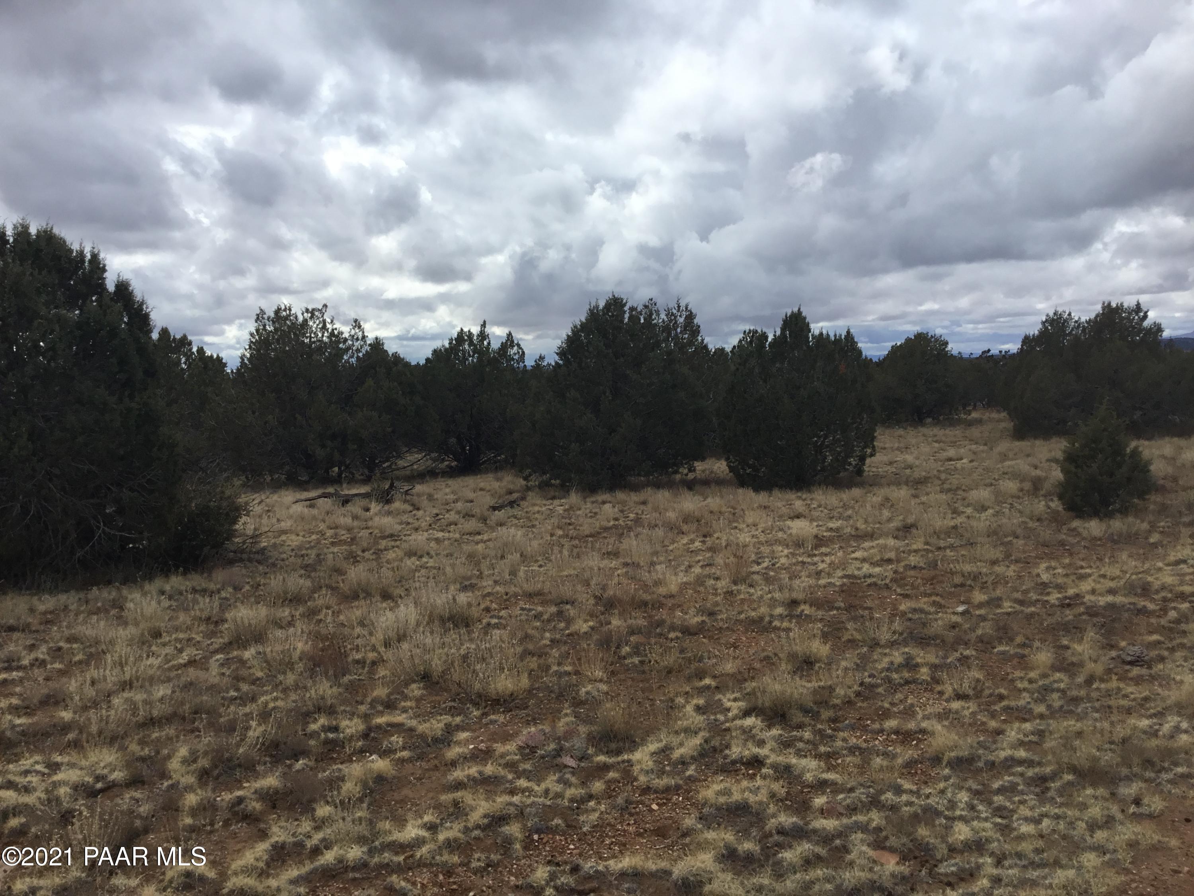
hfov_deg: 58.4
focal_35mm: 31
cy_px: 448
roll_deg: +0.7
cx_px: 597
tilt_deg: -2.6
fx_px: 1069
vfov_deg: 45.4
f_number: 2.4
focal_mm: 3.3
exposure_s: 1/1431
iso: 25
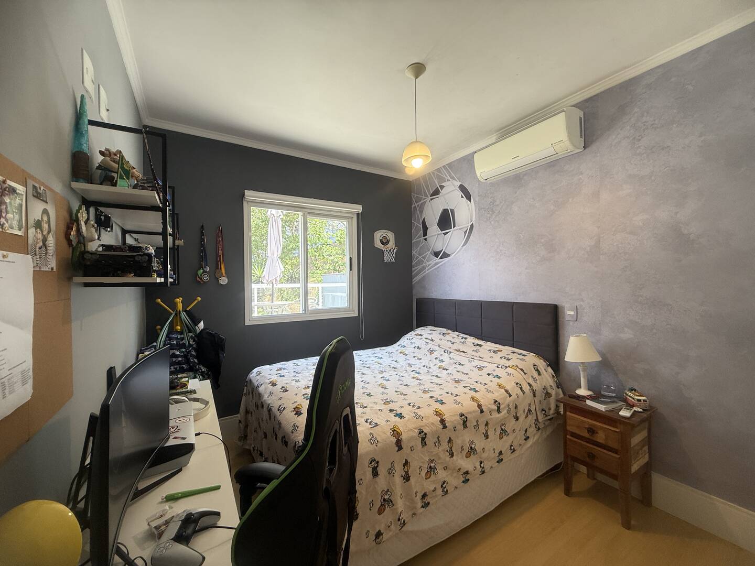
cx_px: 378
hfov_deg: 102.1
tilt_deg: +0.9
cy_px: 283
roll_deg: +0.5
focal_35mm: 14
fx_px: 305
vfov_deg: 85.7
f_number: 2.2
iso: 80
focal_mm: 2.22
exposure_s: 1/120
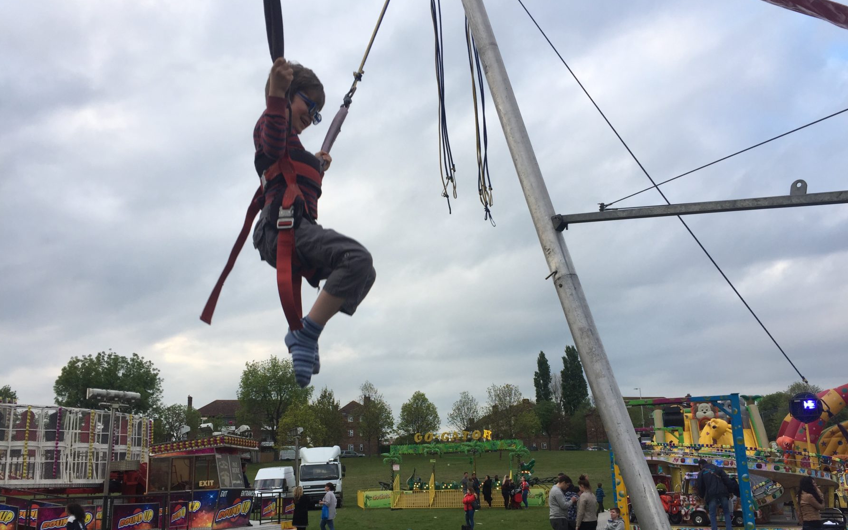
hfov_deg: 61.2
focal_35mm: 31
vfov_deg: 40.4
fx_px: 717
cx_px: 424
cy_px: 316
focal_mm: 4.15
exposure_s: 1/286
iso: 32
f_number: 2.2
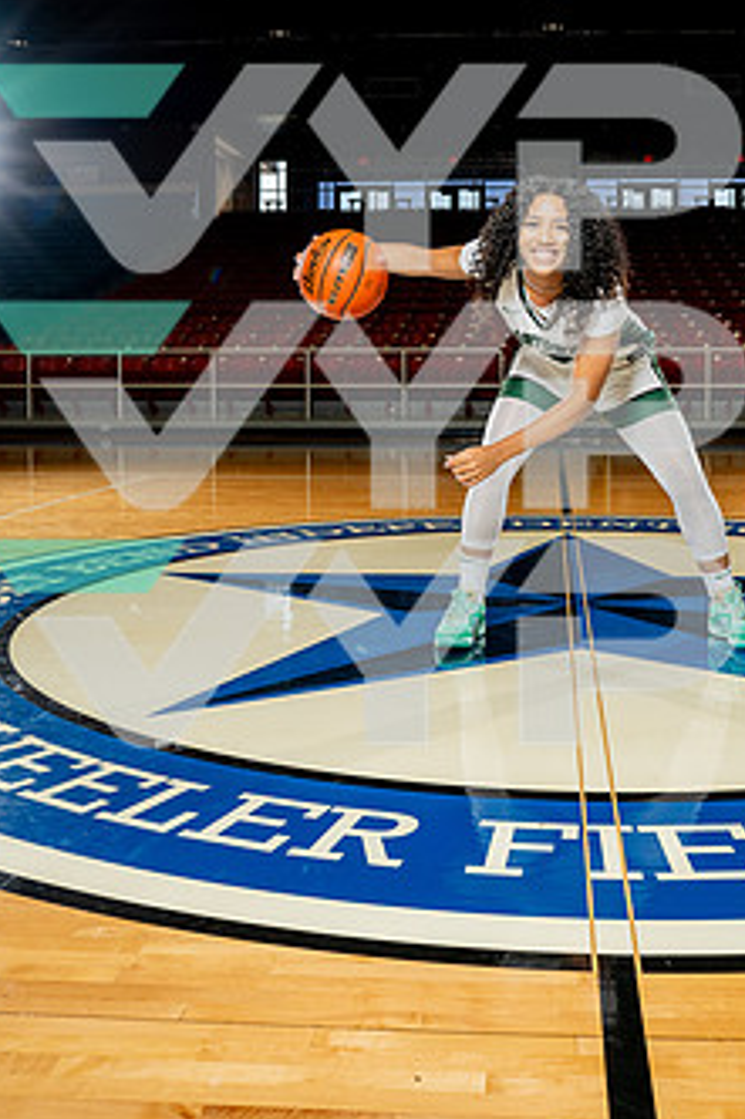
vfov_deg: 50.1
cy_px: 408
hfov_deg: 34.7
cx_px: 485
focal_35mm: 38
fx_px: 1181
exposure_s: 1/250
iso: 640
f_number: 5.6
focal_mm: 28
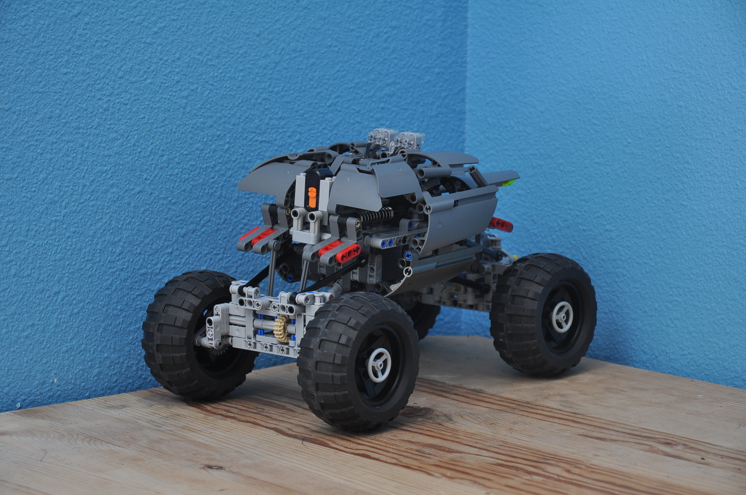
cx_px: 373
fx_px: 2173
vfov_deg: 13.0
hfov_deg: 19.5
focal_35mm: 105
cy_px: 248
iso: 400
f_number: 6.3
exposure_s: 1/8
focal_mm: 70
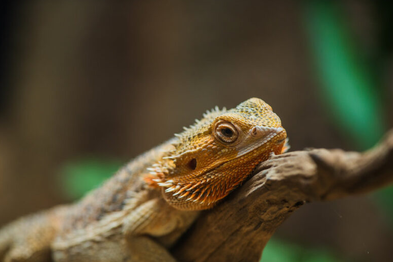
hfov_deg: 10.3
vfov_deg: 6.9
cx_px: 178
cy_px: 171
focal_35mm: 199
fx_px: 2173
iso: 400
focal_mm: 150
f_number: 4
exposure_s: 1/25
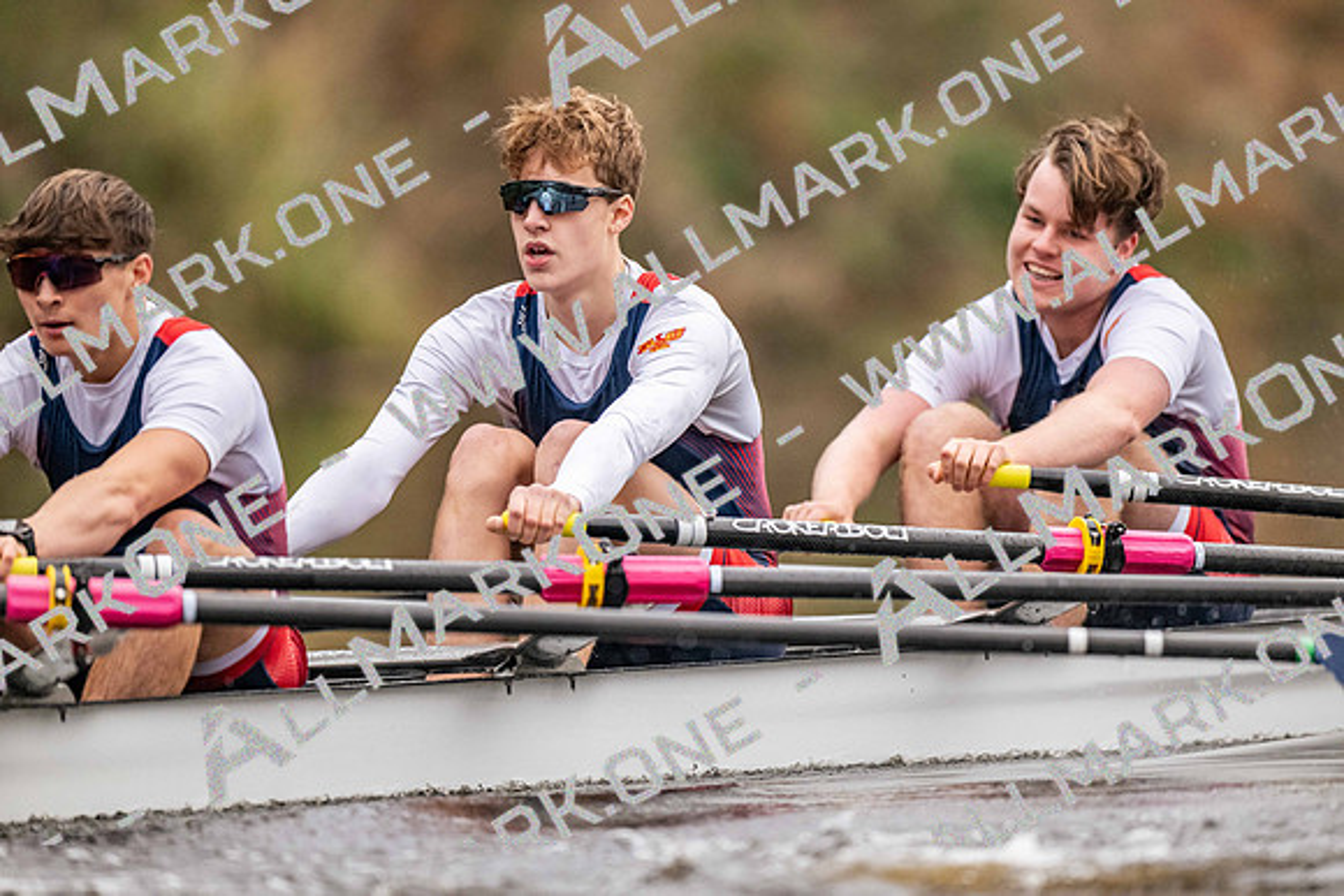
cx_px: 672
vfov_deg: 2.3
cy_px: 448
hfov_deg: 3.4
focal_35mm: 600
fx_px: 22404
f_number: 4
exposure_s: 1/2500
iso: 3600
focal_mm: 600
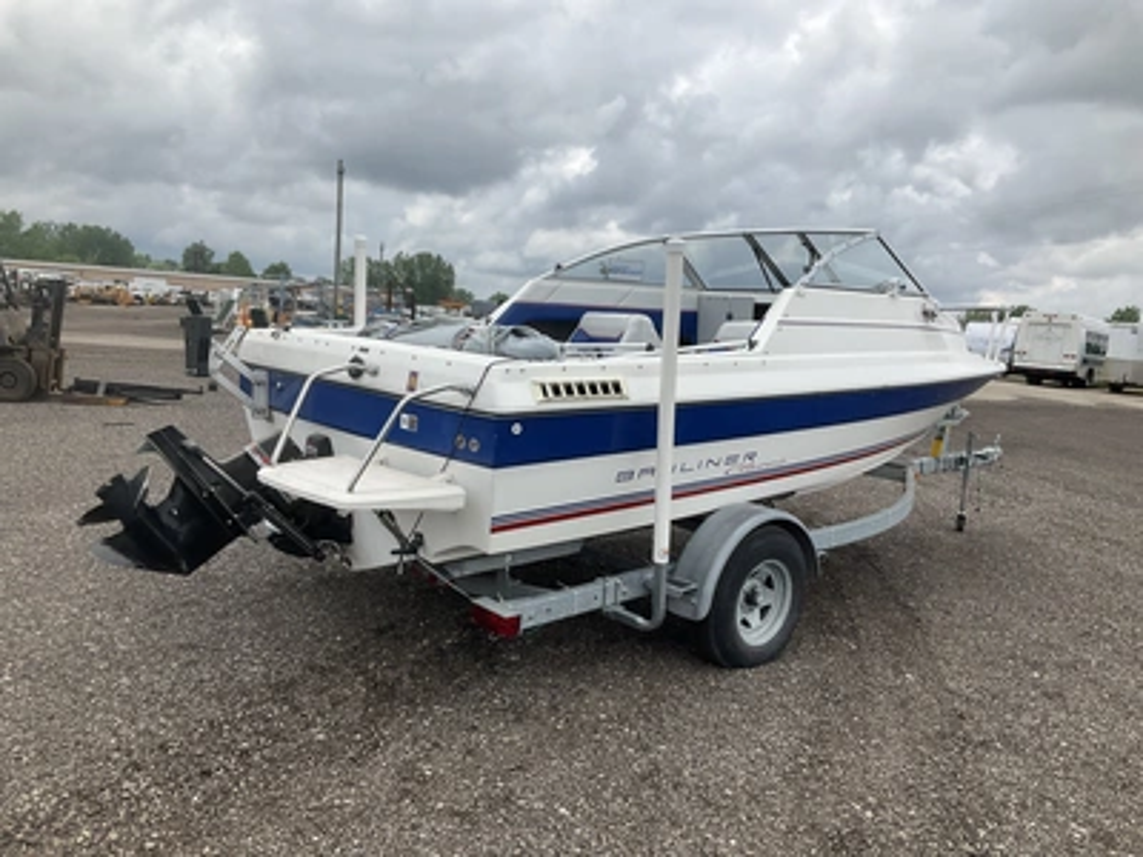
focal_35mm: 29
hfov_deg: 61.7
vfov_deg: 48.2
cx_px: 572
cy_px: 428
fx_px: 958
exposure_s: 1/2320
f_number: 1.8
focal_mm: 3
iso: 25
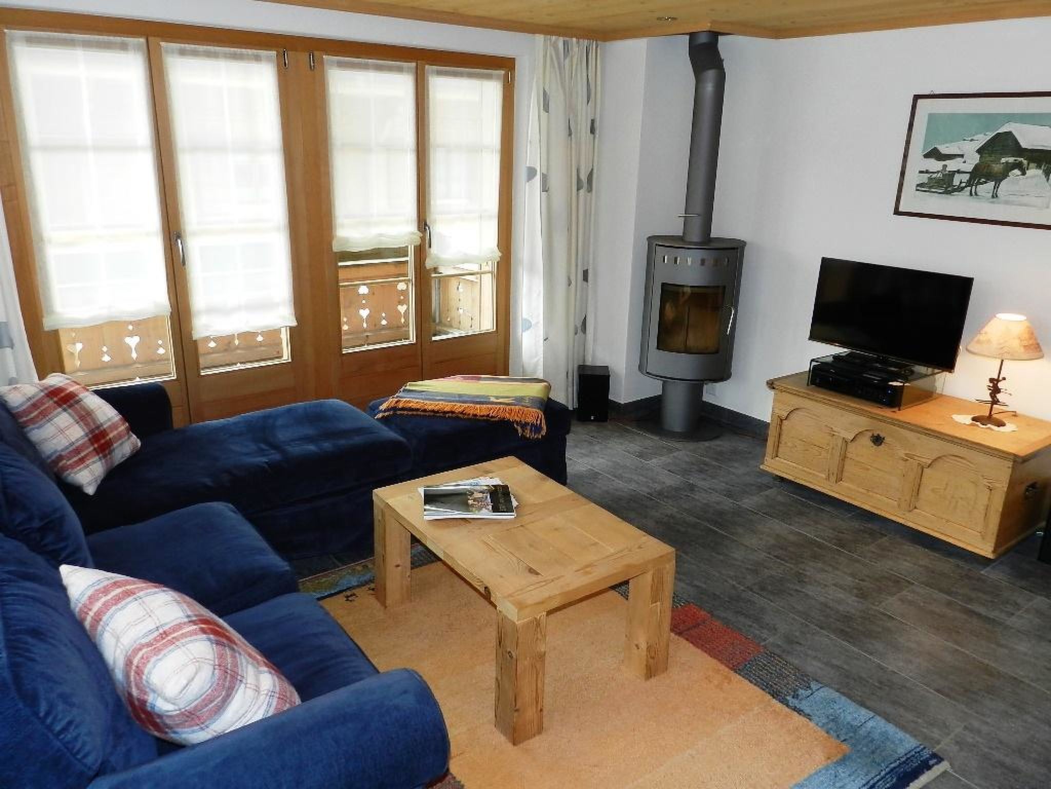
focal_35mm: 25
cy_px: 394
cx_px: 526
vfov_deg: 54.9
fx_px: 759
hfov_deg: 69.4
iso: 180
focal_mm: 4.5
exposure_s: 1/30
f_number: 3.5
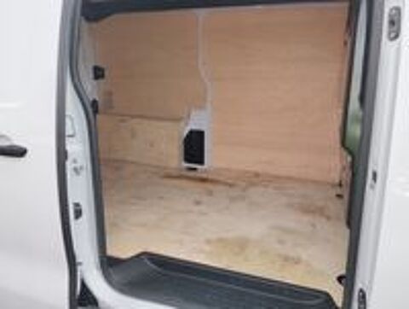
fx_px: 343
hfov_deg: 61.6
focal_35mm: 29
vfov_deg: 48.4
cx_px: 204
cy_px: 154
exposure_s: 1/339
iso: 50
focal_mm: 4.25
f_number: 1.8
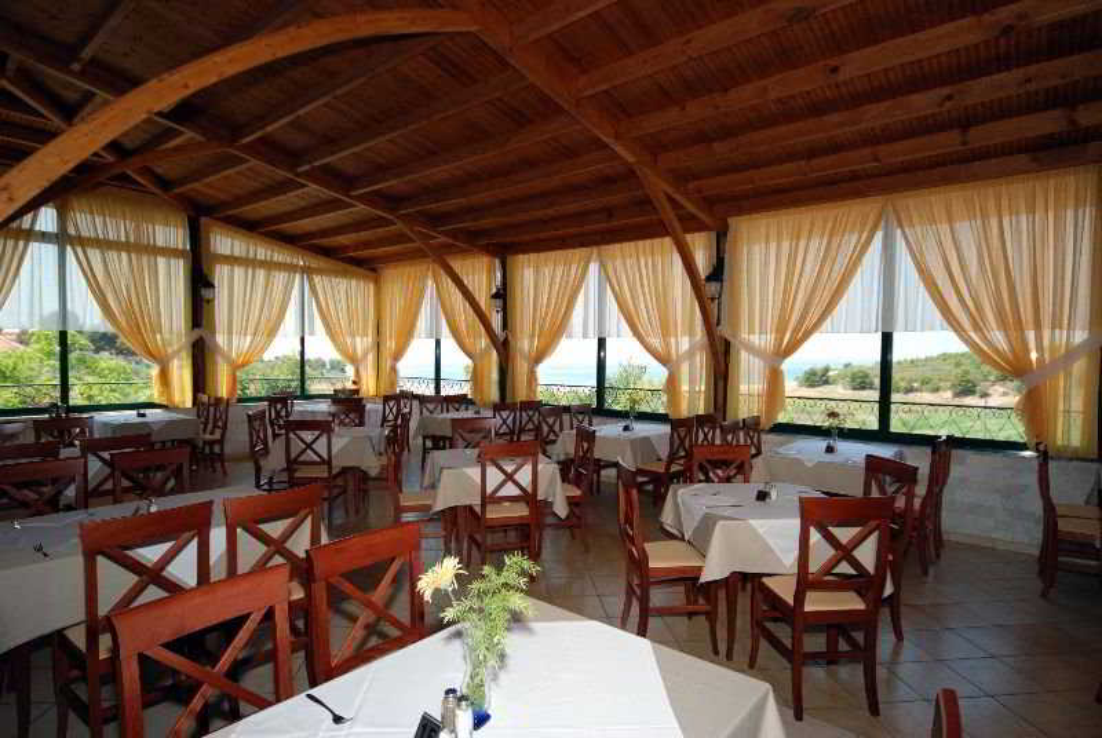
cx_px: 551
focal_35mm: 18
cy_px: 369
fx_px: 552
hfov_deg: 89.9
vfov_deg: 67.6
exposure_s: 1/125
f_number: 5.6
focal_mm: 12
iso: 100
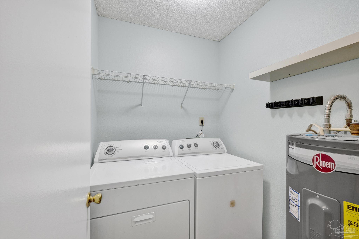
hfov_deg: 100.4
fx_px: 150
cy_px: 120
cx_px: 180
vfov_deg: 77.3
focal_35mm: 15
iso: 400
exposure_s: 1/4
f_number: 11
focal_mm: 15
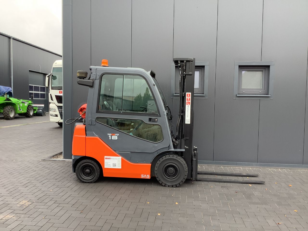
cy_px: 116
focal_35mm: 31
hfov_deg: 58.4
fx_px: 276
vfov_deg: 45.4
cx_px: 154
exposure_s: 1/120
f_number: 2.4
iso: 40
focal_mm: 3.3
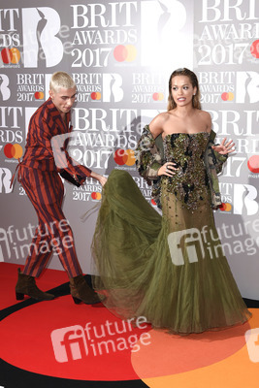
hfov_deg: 33.4
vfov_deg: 48.4
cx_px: 130
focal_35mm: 40
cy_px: 194
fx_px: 431
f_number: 5.6
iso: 400
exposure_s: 1/250
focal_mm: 40
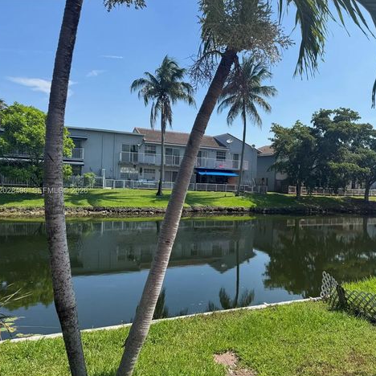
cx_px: 245
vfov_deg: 55.6
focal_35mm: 29
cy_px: 191
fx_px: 356
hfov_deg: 54.7
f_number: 1.78
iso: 80
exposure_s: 1/4049
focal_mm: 6.76
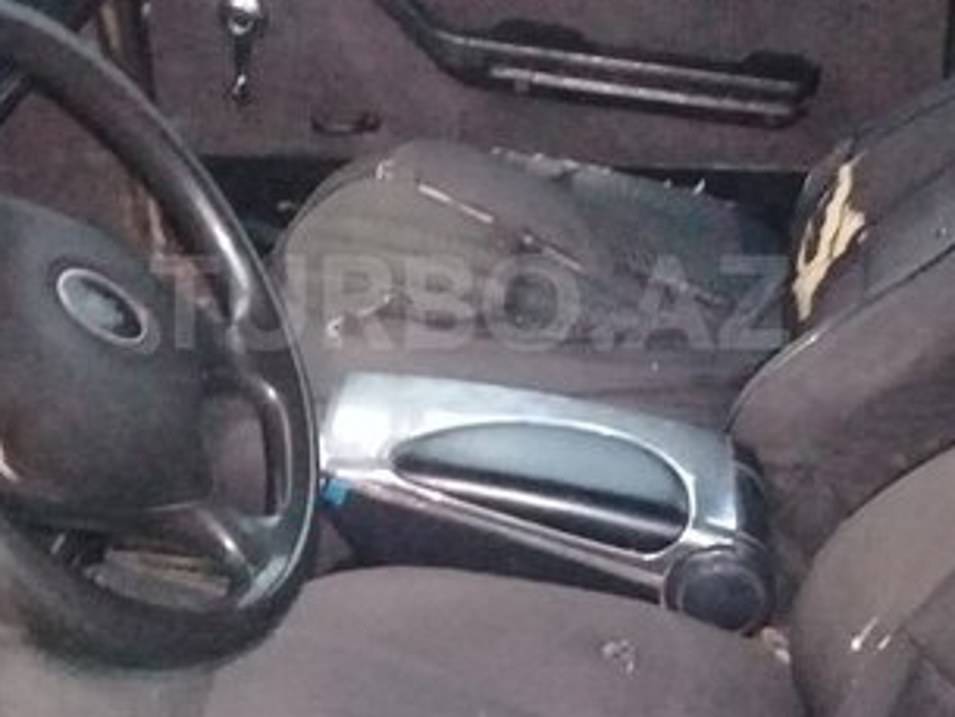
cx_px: 470
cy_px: 302
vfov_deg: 21.9
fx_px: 1849
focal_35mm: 67
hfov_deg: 29.0
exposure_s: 1/15
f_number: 2.2
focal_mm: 3.3
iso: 1000
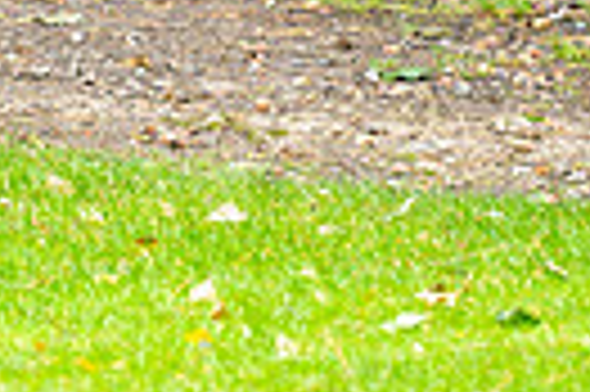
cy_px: -410
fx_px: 32589
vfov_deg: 0.7
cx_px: -689
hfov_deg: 1.0
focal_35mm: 1991
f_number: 4
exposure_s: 1/500
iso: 800
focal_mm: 300
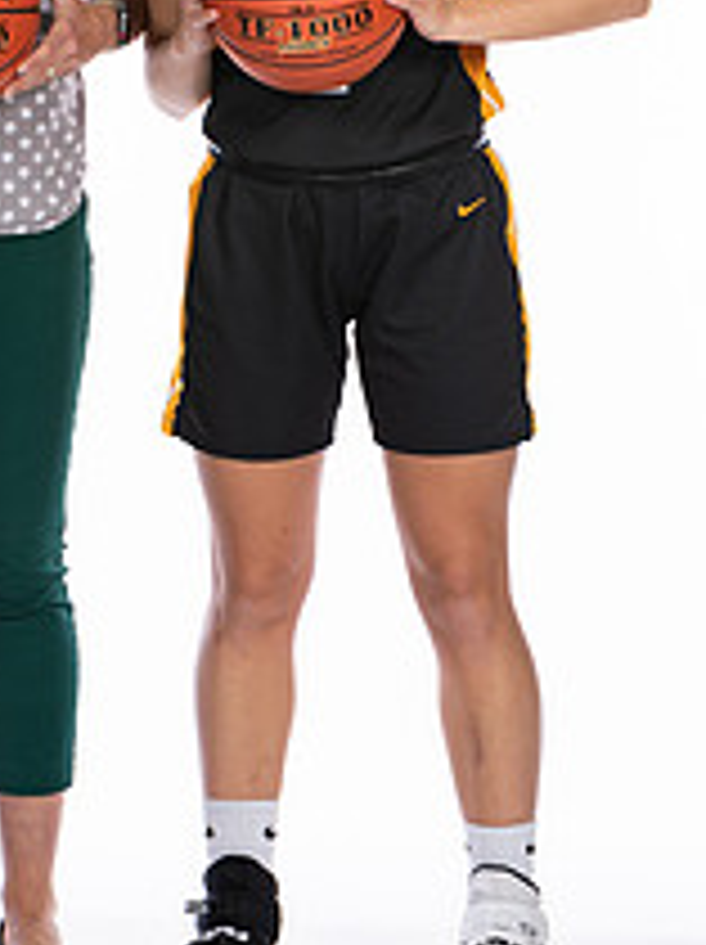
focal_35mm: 285
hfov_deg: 5.2
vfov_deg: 6.9
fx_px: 7766
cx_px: 171
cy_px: 58
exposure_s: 1/100
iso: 100
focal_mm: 92
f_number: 5.6
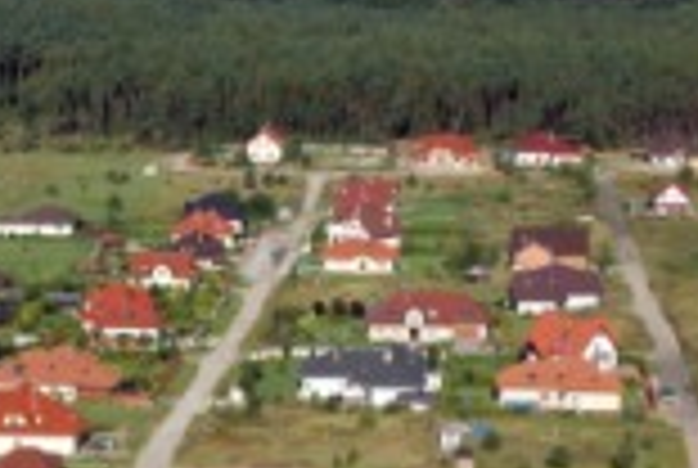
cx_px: 329
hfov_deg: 16.9
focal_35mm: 121
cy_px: 459
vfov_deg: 11.3
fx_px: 2351
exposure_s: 1/160
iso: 400
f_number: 11
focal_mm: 28
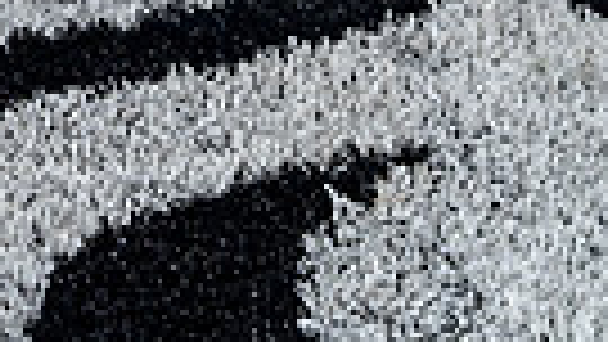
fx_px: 2080
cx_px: 0
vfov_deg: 8.1
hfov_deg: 16.3
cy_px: -657
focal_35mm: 129
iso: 320
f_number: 8
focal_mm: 37
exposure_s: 1/125
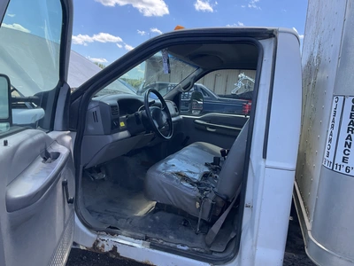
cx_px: 177
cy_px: 133
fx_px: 297
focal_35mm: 29
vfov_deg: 48.2
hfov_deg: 61.7
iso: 25
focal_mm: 3
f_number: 1.8
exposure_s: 1/519
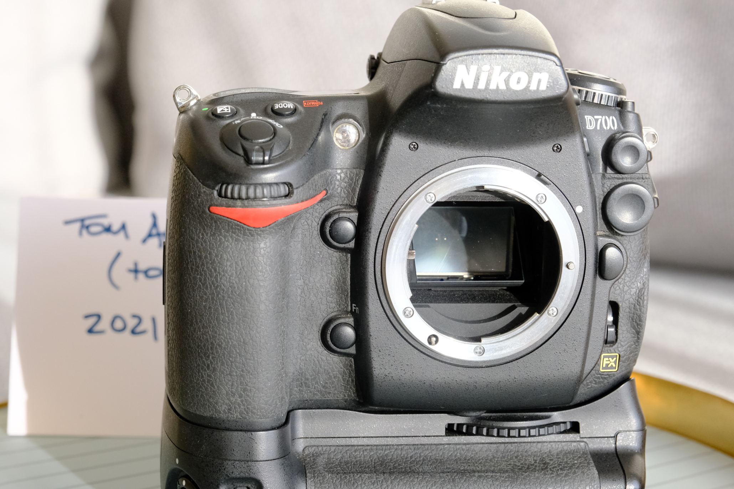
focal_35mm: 83
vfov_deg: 16.5
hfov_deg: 24.5
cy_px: 244
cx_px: 367
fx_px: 1692
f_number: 8
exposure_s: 1/80
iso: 2000
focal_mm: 55
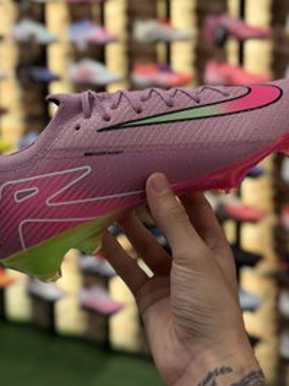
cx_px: 144
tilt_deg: -9.0
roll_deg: -0.5
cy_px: 126
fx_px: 535
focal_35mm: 48
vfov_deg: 39.2
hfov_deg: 30.2
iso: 160
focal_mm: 6.76
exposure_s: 1/100
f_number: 1.78
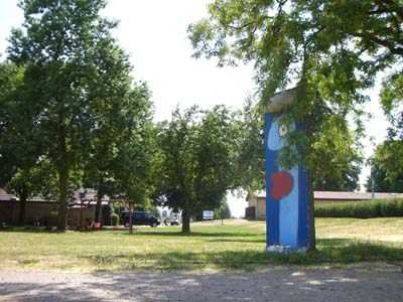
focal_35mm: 38
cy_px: 151
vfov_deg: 37.7
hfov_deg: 49.0
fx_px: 442
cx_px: 202
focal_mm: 6.2
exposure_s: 1/320
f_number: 4.3
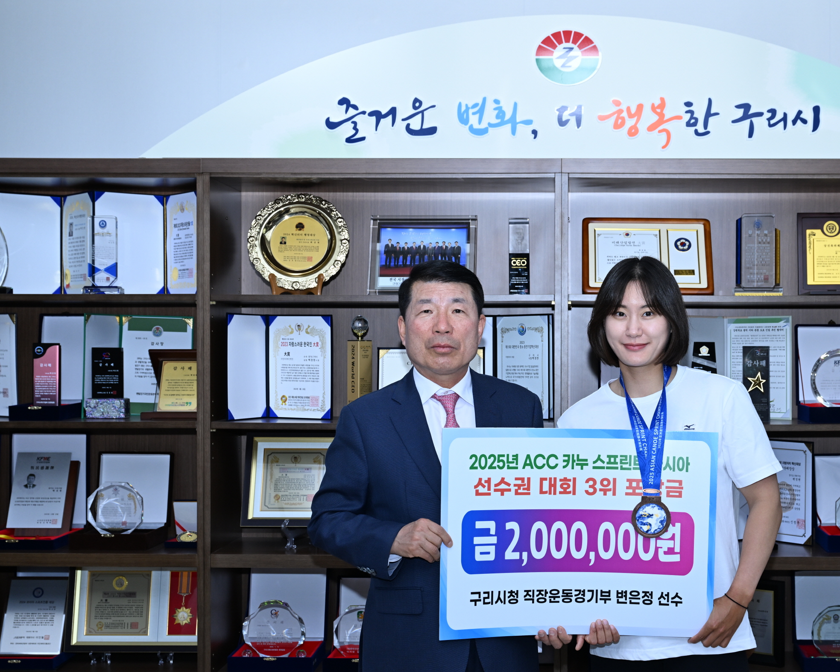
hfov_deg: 32.7
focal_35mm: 57
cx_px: 567
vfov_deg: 26.7
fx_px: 1417
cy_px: 368
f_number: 5.6
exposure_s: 1/125
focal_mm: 45
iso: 500
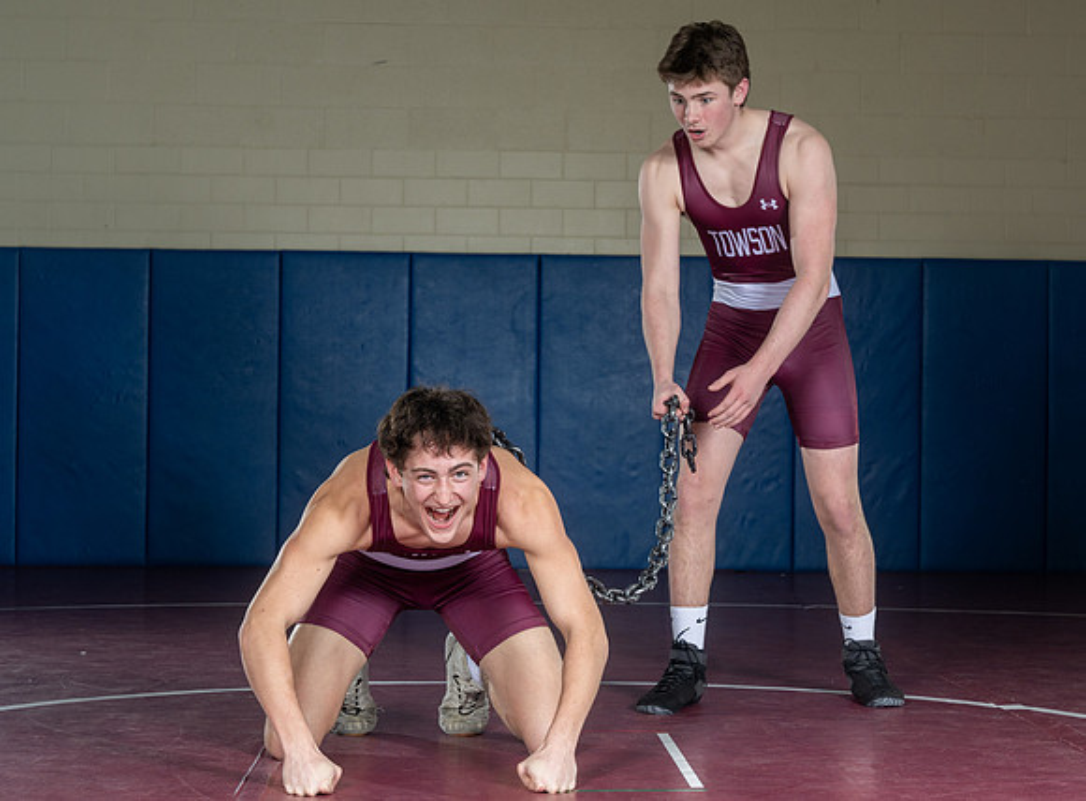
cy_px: 430
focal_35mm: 73
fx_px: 2268
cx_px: 576
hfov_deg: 26.9
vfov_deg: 20.0
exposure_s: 1/200
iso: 125
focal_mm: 47
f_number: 6.3
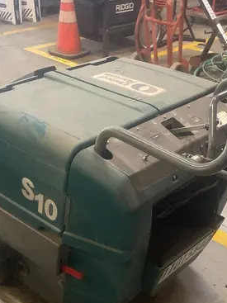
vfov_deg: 36.0
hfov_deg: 28.0
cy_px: 228
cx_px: 113
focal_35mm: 52
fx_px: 455
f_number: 1.6
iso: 500
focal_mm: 4.2
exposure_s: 1/60
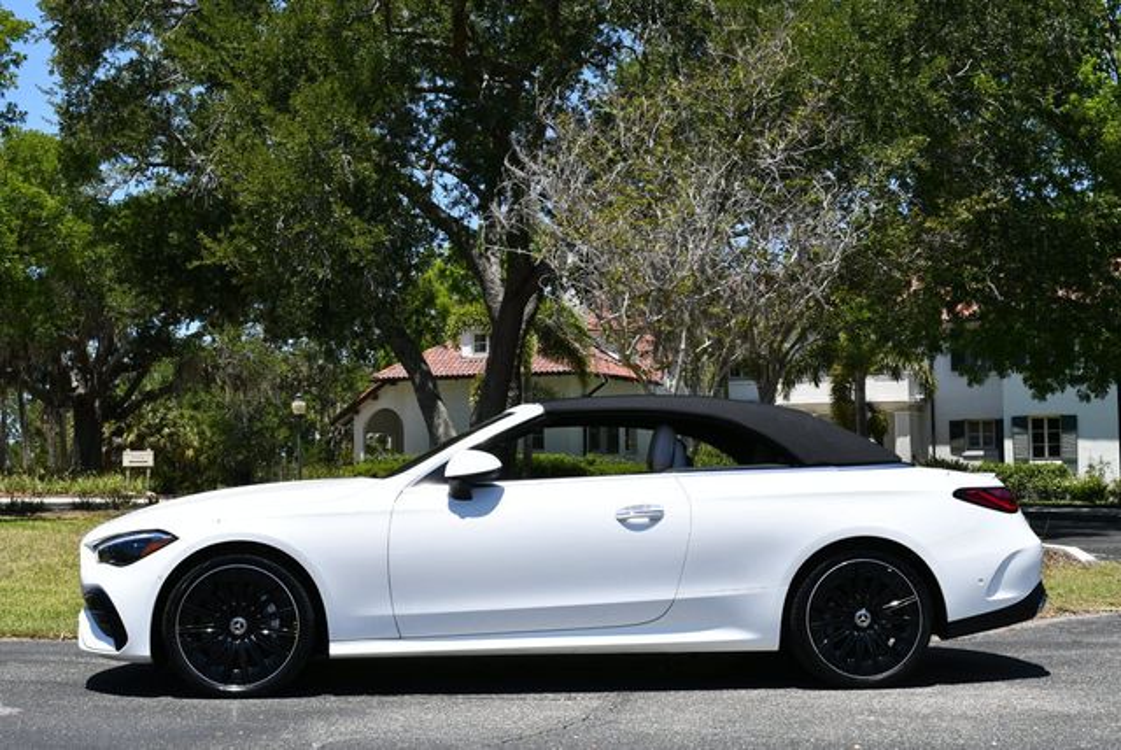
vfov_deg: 28.1
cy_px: 375
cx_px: 560
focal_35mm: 48
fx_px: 1496
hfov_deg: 41.1
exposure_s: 1/250
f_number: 8
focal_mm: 24
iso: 100
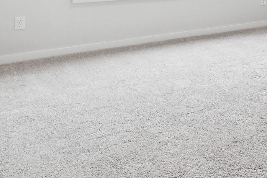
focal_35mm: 47
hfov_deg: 33.9
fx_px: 349
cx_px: 321
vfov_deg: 25.6
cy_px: -38
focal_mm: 16
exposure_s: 1/60
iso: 640
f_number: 8
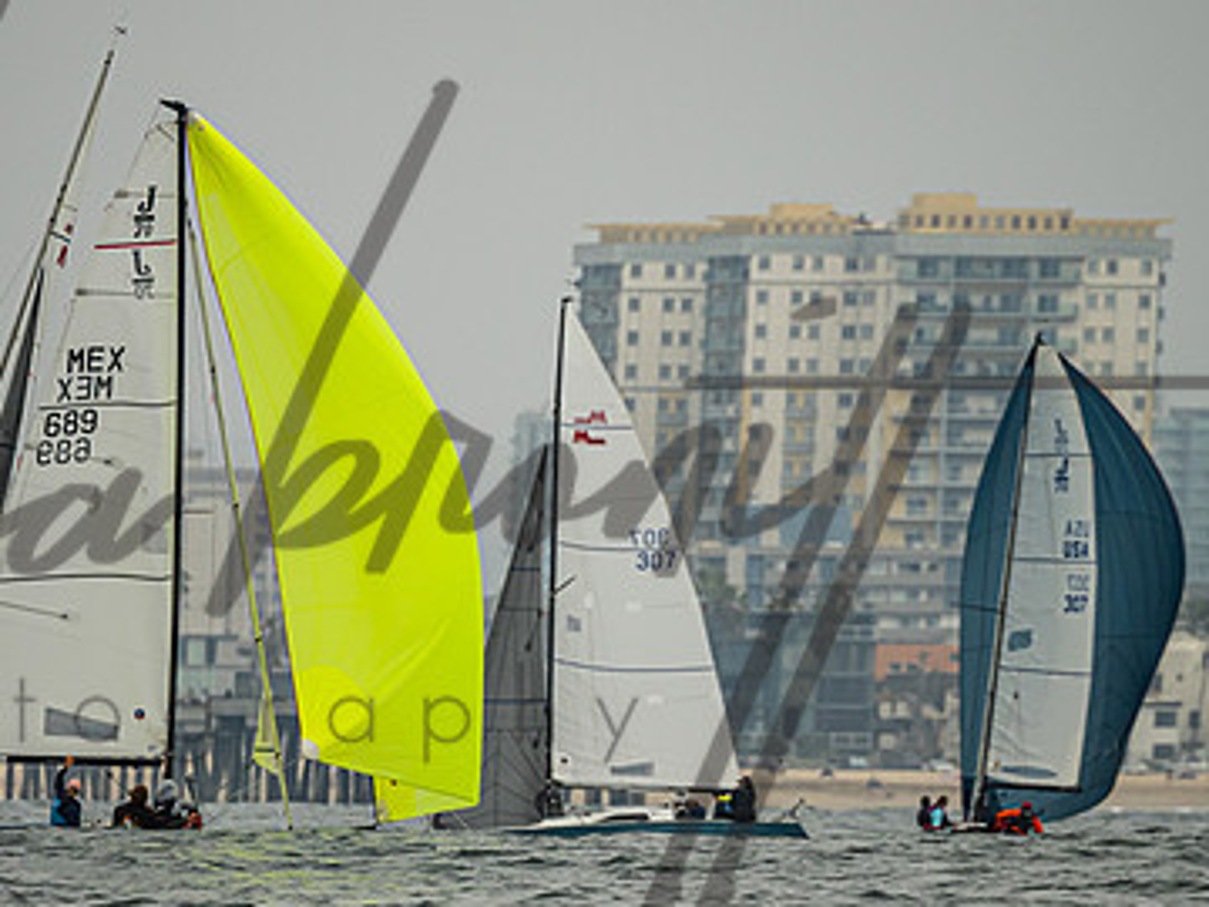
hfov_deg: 2.4
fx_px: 29338
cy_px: 517
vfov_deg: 1.8
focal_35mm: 840
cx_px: 450
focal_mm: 400
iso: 280
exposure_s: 1/4000
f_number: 5.6
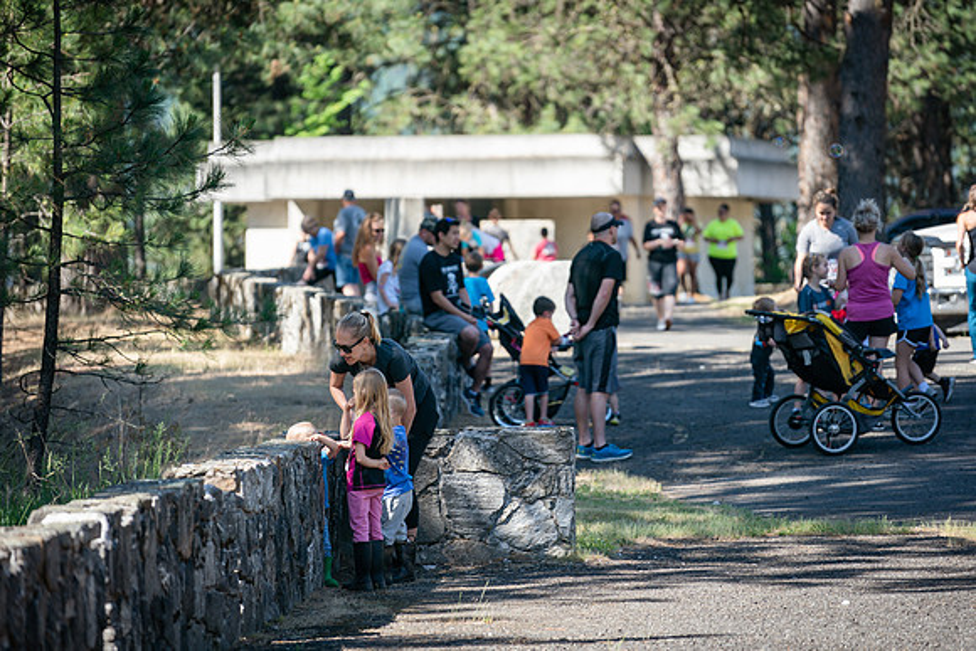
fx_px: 5423
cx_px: 488
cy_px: 326
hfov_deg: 10.3
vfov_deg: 6.9
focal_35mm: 200
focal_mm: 200
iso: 160
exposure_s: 1/500
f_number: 4
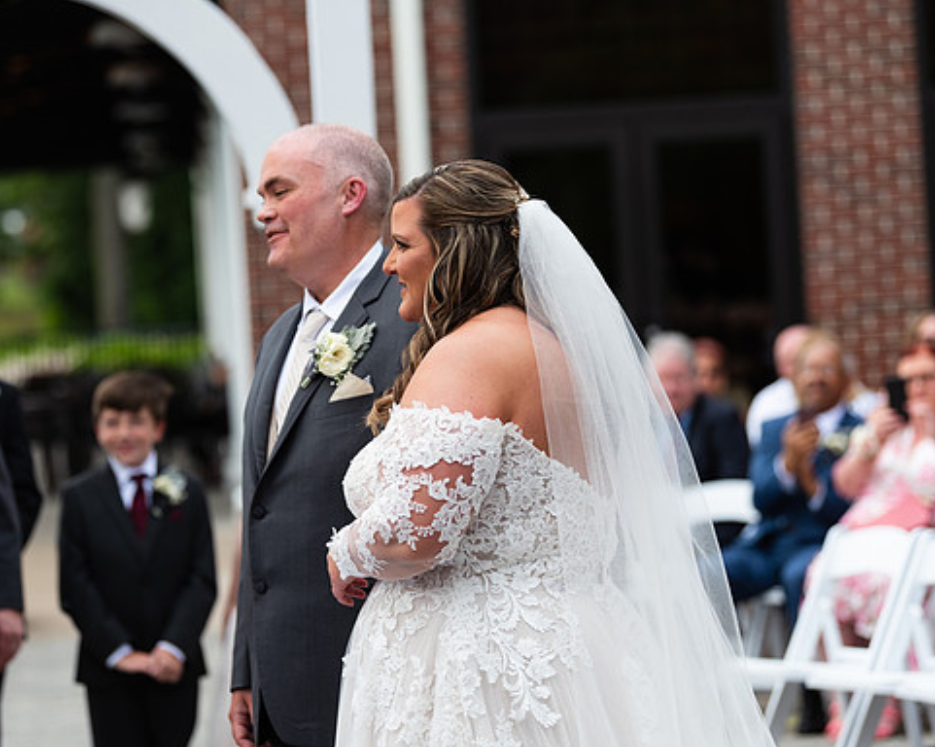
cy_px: 374
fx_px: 3926
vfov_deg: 10.9
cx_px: 397
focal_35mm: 142
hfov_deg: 13.6
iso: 64
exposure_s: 1/640
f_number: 2.8
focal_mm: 120
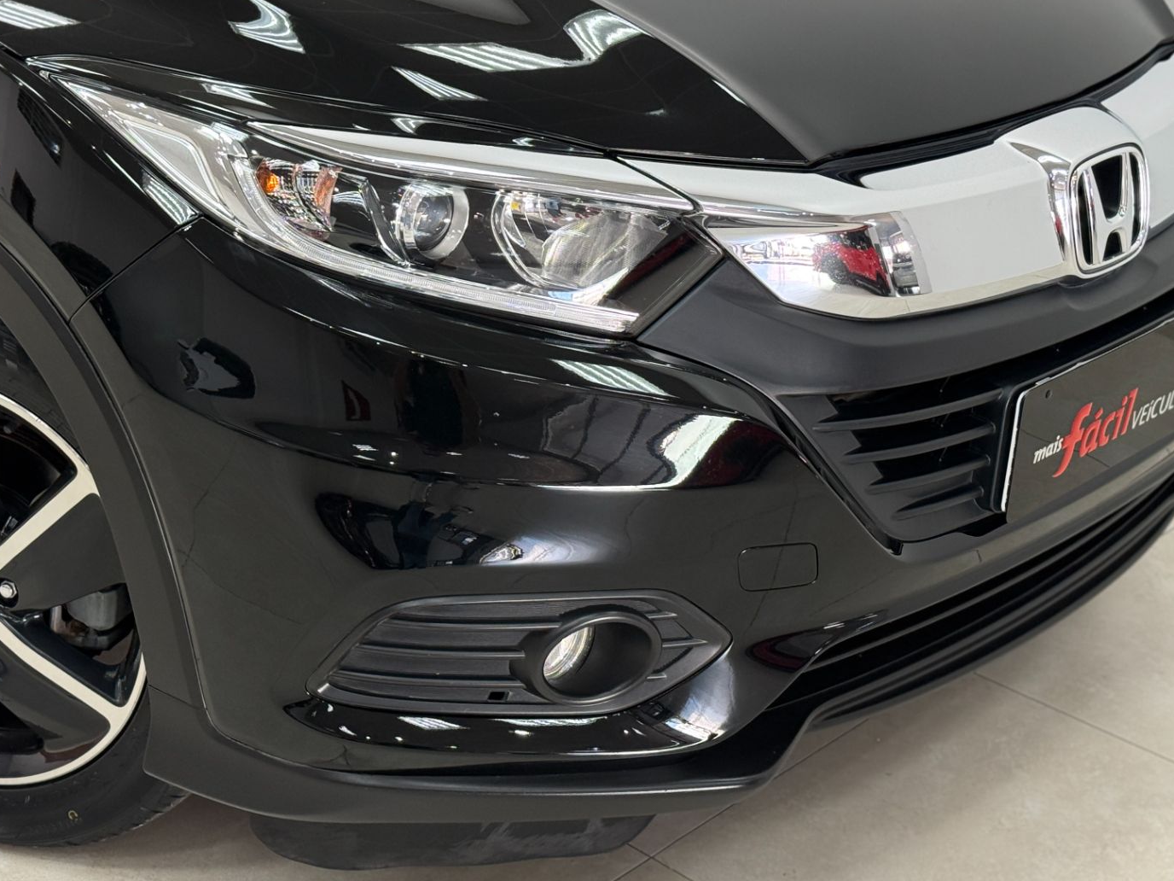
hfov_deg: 28.9
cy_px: 280
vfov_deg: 21.8
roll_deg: -1.8
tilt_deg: -20.7
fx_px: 2272
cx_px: 494
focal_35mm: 67
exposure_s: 1/120
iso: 250
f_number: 1.78
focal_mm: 6.76
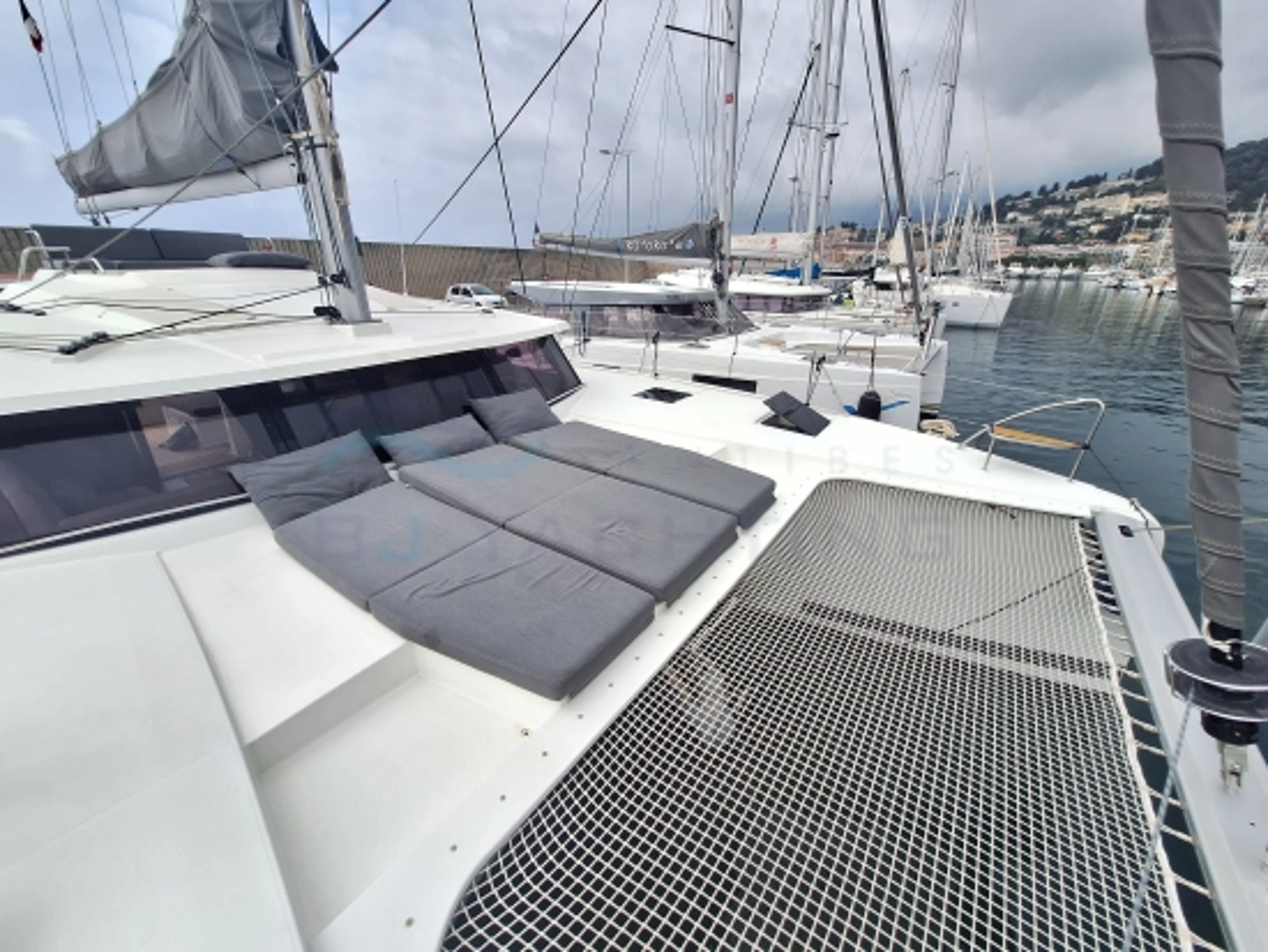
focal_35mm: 13
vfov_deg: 90.0
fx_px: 476
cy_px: 476
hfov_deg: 106.2
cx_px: 634
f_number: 2.2
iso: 40
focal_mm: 1.74
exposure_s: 1/2024
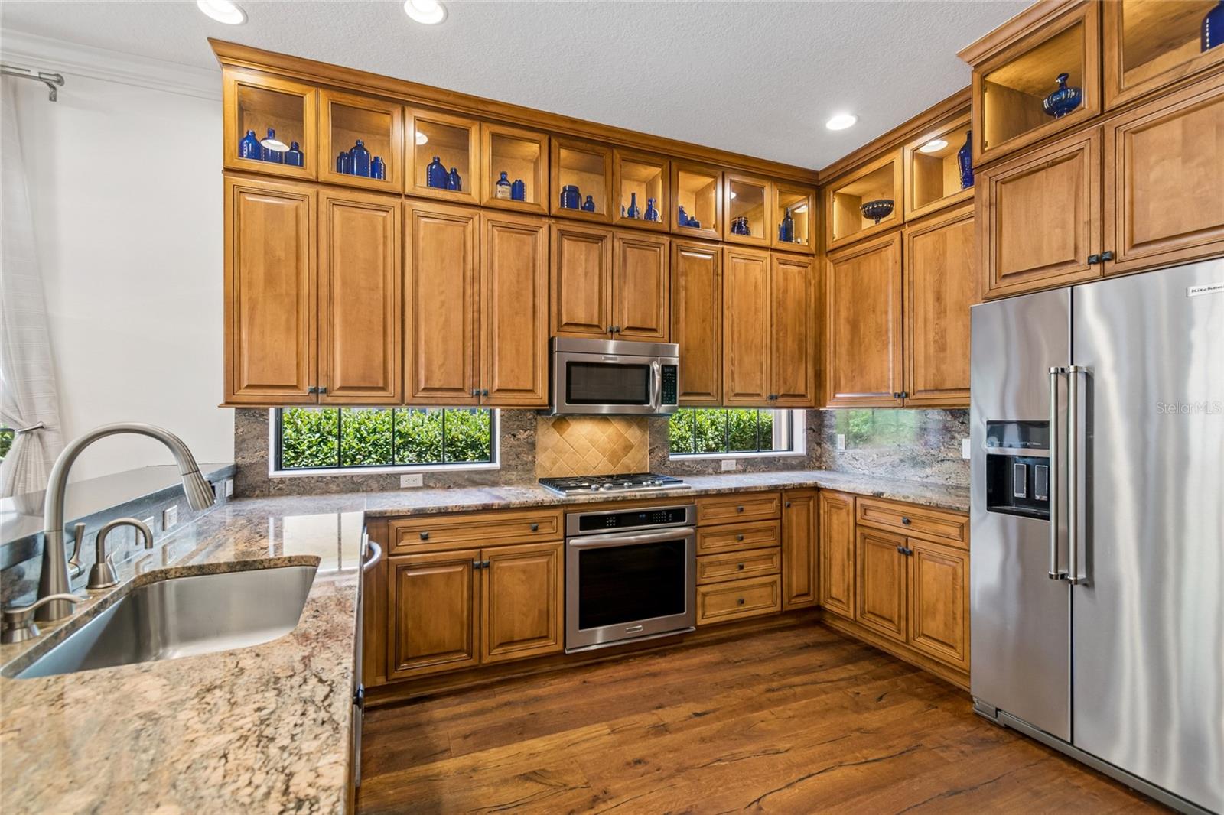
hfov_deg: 100.4
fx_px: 510
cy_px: 408
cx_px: 612
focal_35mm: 15
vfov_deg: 77.3
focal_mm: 10
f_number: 7.1
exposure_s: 1/8
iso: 100
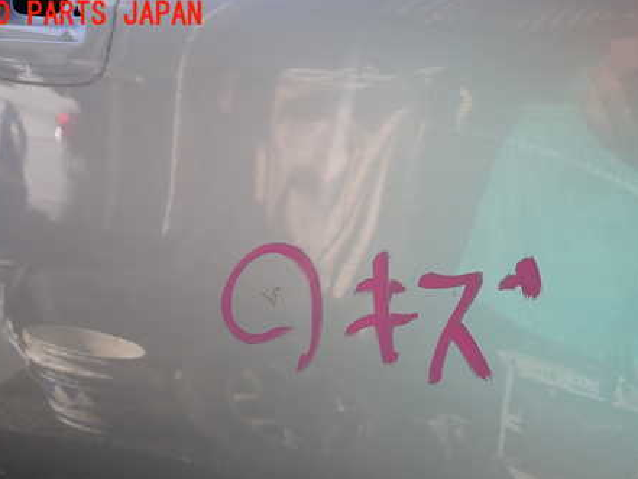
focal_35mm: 34
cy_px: 323
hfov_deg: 53.7
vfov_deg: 41.2
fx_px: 627
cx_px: 373
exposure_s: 1/640
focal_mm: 4.5
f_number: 2.8
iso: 100
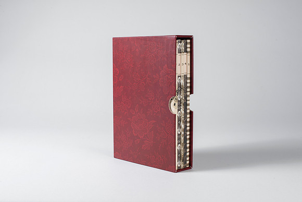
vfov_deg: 26.2
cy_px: 101
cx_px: 147
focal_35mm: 52
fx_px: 432
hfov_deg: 38.5
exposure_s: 1/250
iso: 200
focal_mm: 50
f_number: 13
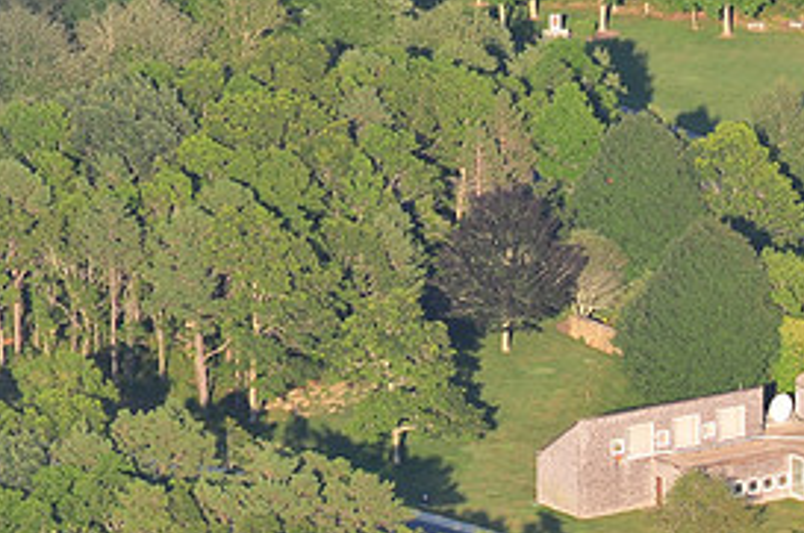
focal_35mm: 813
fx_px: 18135
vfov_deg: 1.7
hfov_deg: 2.5
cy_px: 779
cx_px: 1051
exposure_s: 1/250
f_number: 8
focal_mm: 185
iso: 200
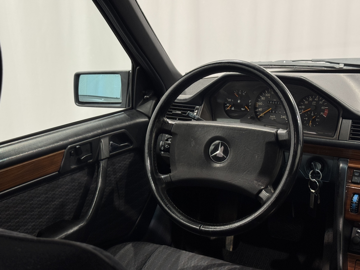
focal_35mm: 48
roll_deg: +1.7
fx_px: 499
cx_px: 180
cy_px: 135
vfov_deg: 30.3
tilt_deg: -16.0
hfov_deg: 39.7
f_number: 1.78
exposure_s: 1/50
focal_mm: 6.76
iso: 64
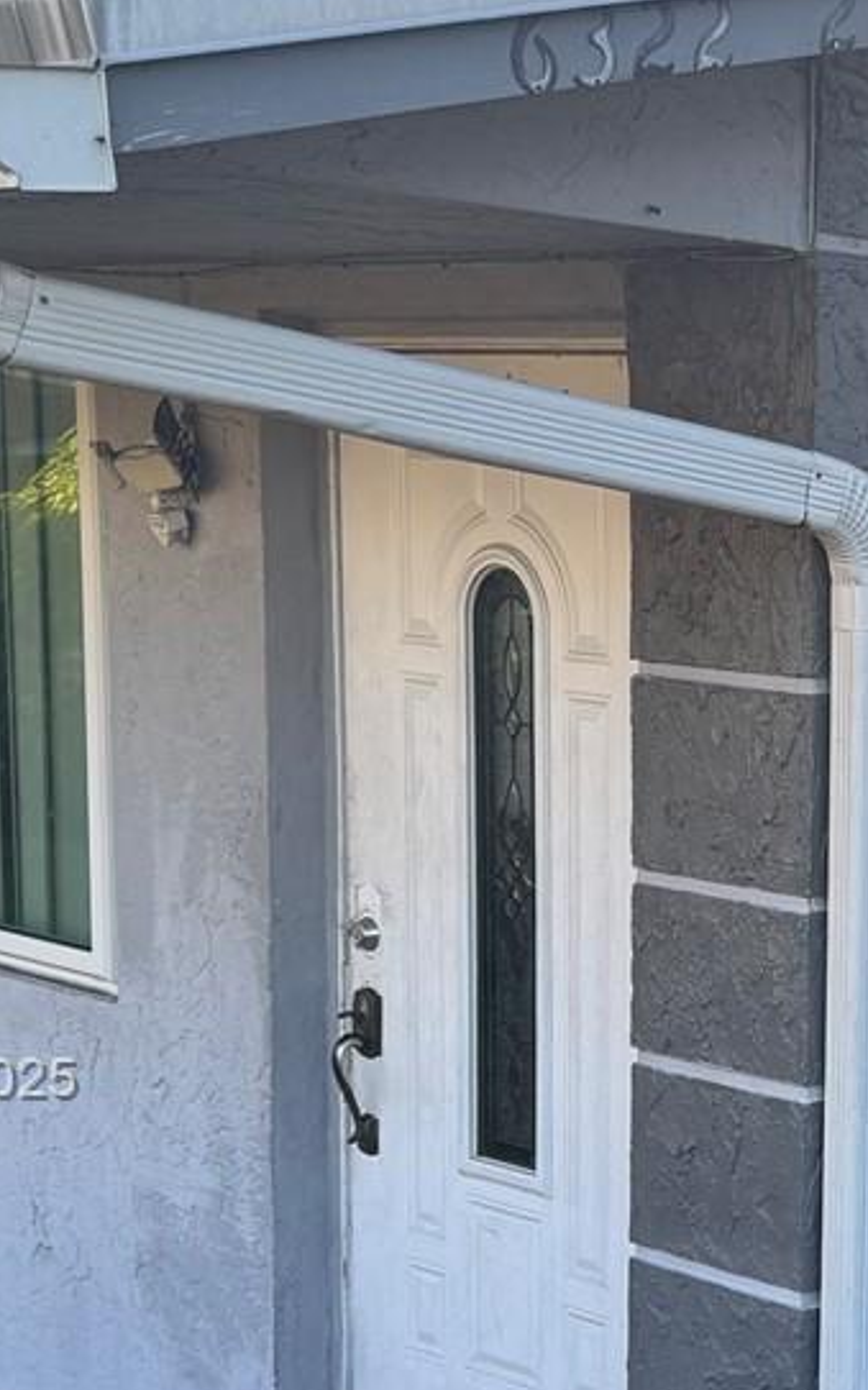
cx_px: 1306
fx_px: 2841
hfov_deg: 15.9
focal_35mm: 75
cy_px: 1083
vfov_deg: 27.0
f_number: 1.78
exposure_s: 1/549
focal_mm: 6.76
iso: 80
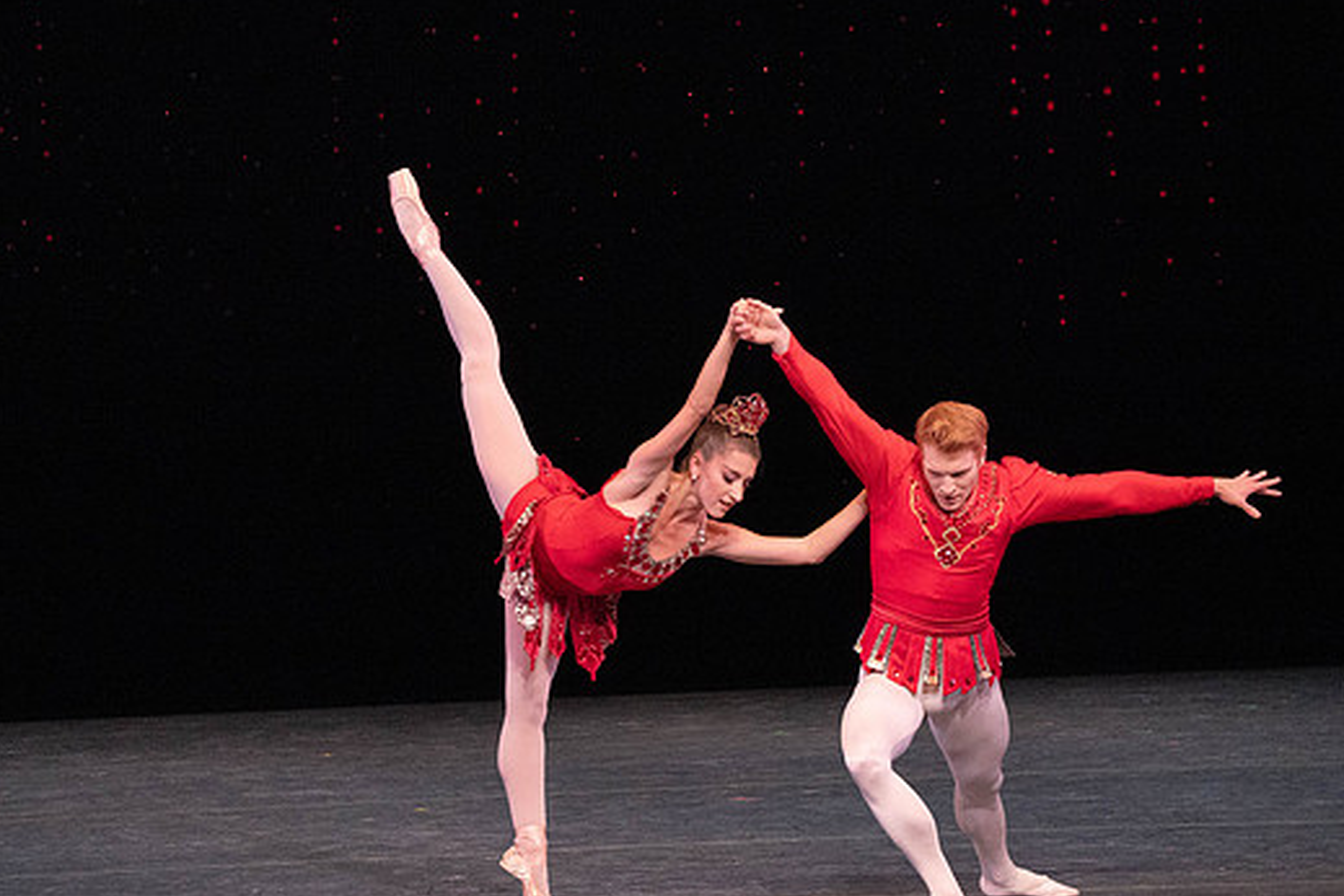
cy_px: 470
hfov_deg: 5.3
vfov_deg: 3.5
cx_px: 710
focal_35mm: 389
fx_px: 14522
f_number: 11
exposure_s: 1/500
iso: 16000
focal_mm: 348
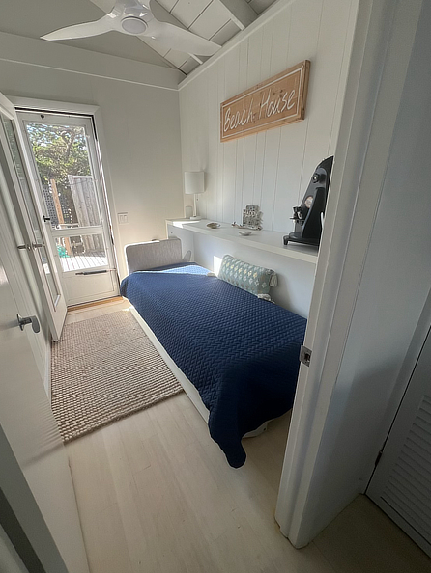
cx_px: 202
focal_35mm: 14
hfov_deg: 85.6
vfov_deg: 102.0
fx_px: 232
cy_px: 290
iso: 50
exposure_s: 1/99
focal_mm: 1.6
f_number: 1.8
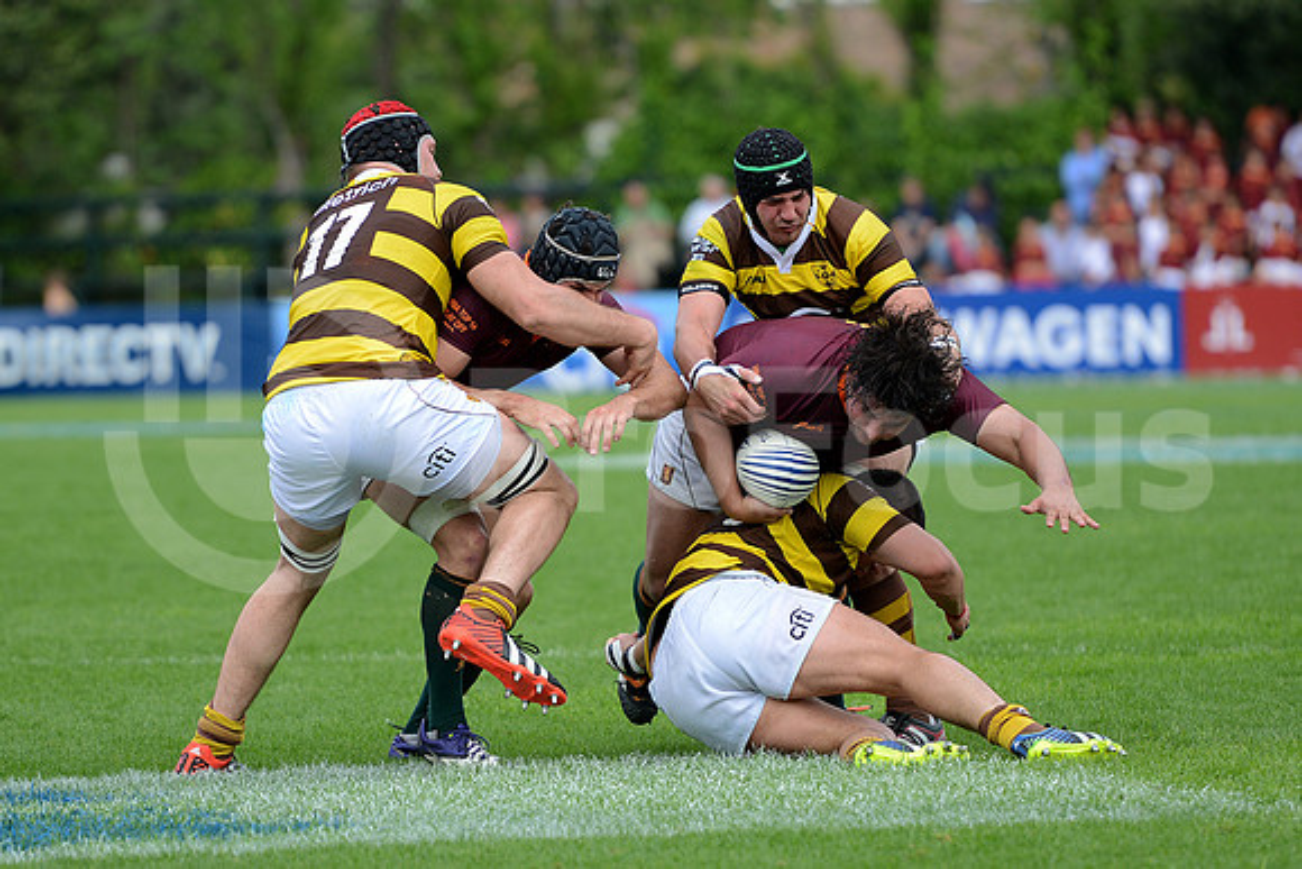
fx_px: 7054
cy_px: 434
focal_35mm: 195
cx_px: 651
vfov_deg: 7.0
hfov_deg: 10.5
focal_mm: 195
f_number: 2.8
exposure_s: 1/800
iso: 320
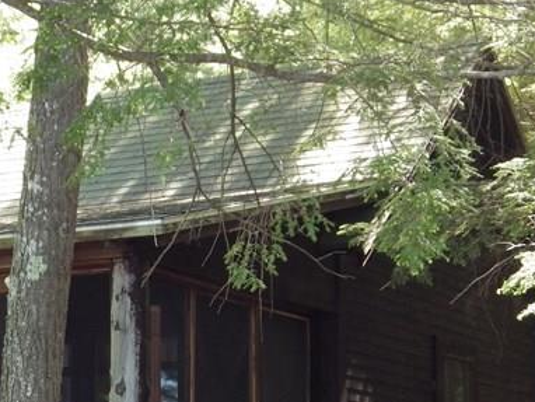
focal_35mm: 134
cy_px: 333
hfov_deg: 14.3
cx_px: -80
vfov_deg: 11.0
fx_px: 2072
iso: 200
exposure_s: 1/60
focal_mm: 9
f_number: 3.8
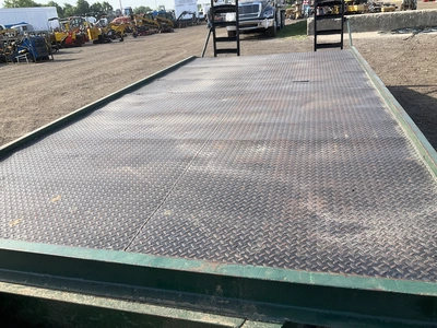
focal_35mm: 29
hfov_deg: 61.7
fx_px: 366
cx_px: 218
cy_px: 164
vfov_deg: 48.2
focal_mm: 3
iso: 25
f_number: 1.8
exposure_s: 1/620
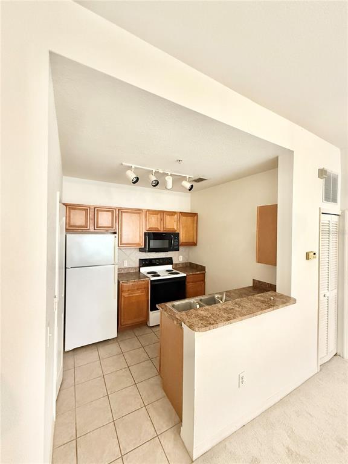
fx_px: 188
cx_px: 174
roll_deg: -1.8
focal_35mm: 14
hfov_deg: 85.7
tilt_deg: +0.7
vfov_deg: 102.1
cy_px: 232
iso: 1000
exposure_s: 1/60
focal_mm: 2.22
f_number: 2.2
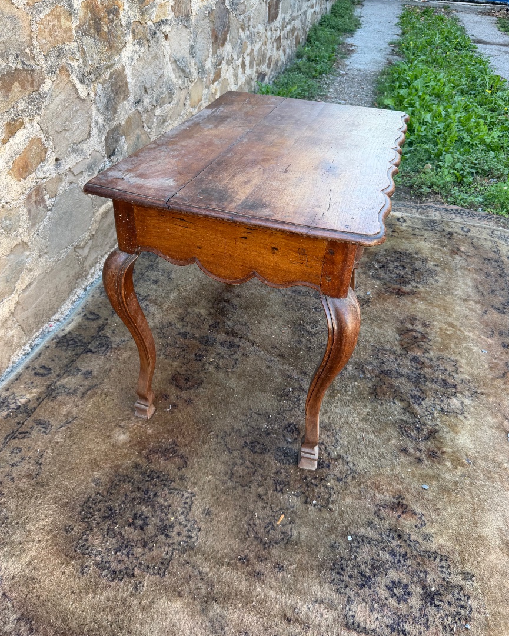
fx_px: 490
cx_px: 246
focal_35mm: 26
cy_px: 291
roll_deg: -3.7
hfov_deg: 54.9
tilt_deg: -36.3
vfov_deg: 65.9
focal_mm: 6.76
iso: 64
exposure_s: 1/121
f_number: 1.78
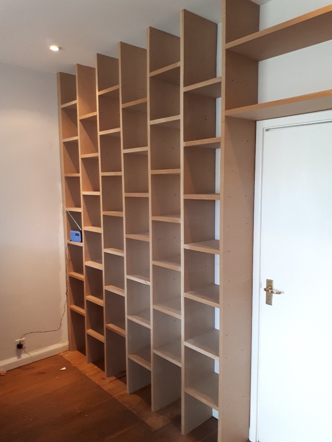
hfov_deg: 51.4
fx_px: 345
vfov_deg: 65.3
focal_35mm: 27
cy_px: 221
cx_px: 166
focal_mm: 3.6
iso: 200
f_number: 1.9
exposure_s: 1/33
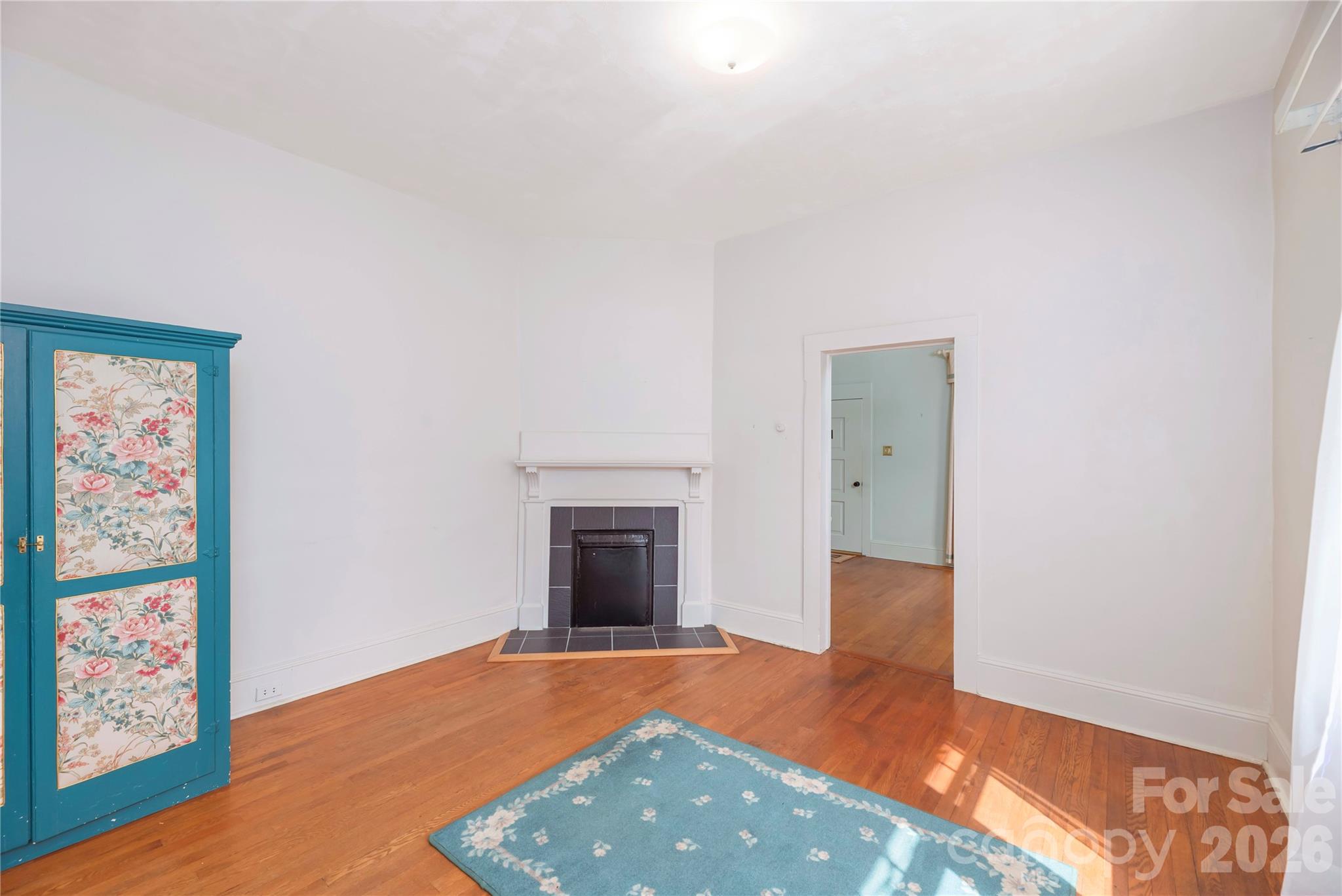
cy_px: 448
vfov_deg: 81.3
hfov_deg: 104.2
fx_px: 522
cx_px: 671
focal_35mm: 14
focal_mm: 14
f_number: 8
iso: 320
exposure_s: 1/200
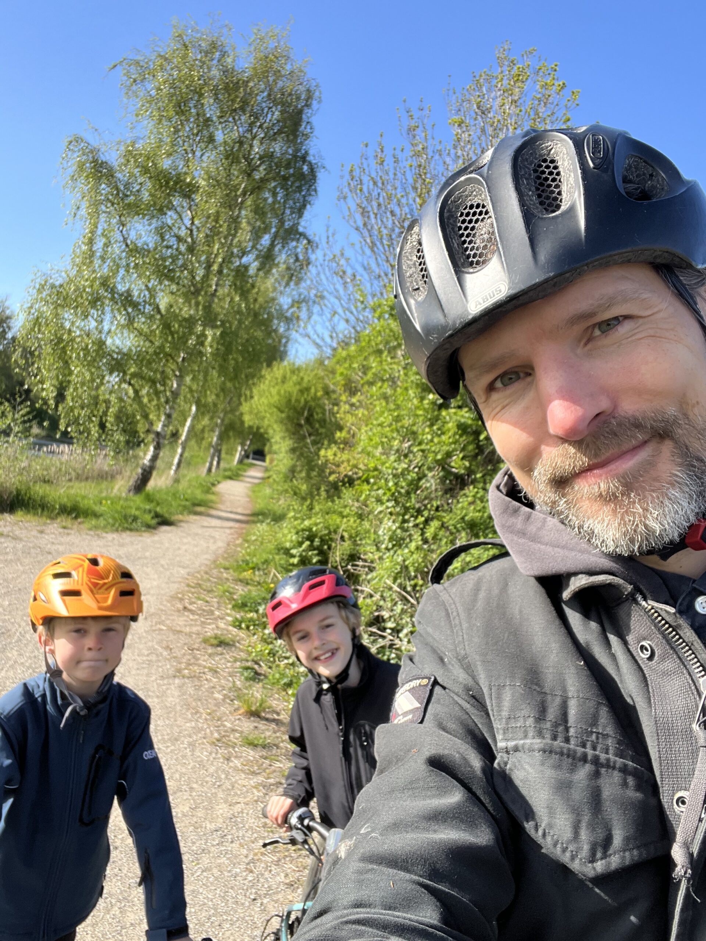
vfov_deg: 60.0
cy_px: 470
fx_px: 816
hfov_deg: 46.8
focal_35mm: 30
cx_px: 353
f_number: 2.2
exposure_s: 1/383
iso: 32
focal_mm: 2.71
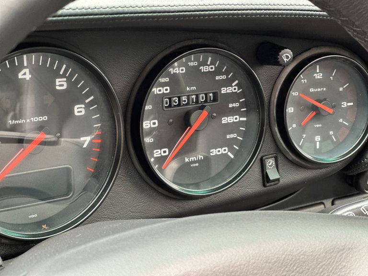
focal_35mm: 77
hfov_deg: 25.3
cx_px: 184
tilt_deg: -11.9
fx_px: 819
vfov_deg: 19.1
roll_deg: -3.4
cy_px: 138
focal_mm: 9
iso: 250
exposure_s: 1/67
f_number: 2.8
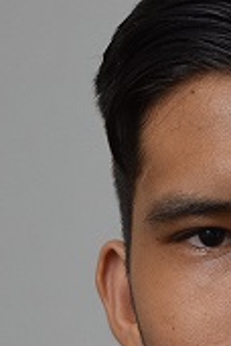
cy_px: 488
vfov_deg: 5.7
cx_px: 290
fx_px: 3476
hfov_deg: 3.8
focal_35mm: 361
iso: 640
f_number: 5.6
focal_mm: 55
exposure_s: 1/50
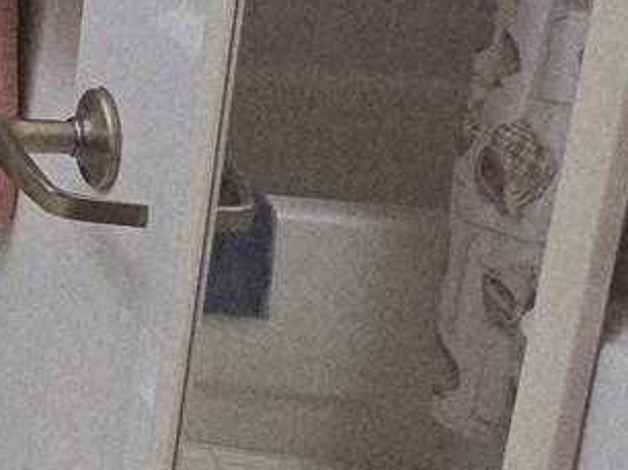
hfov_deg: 15.2
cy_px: -90
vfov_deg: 20.3
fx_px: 1233
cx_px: -878
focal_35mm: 68
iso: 100
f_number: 2.2
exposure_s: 1/60
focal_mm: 2.2
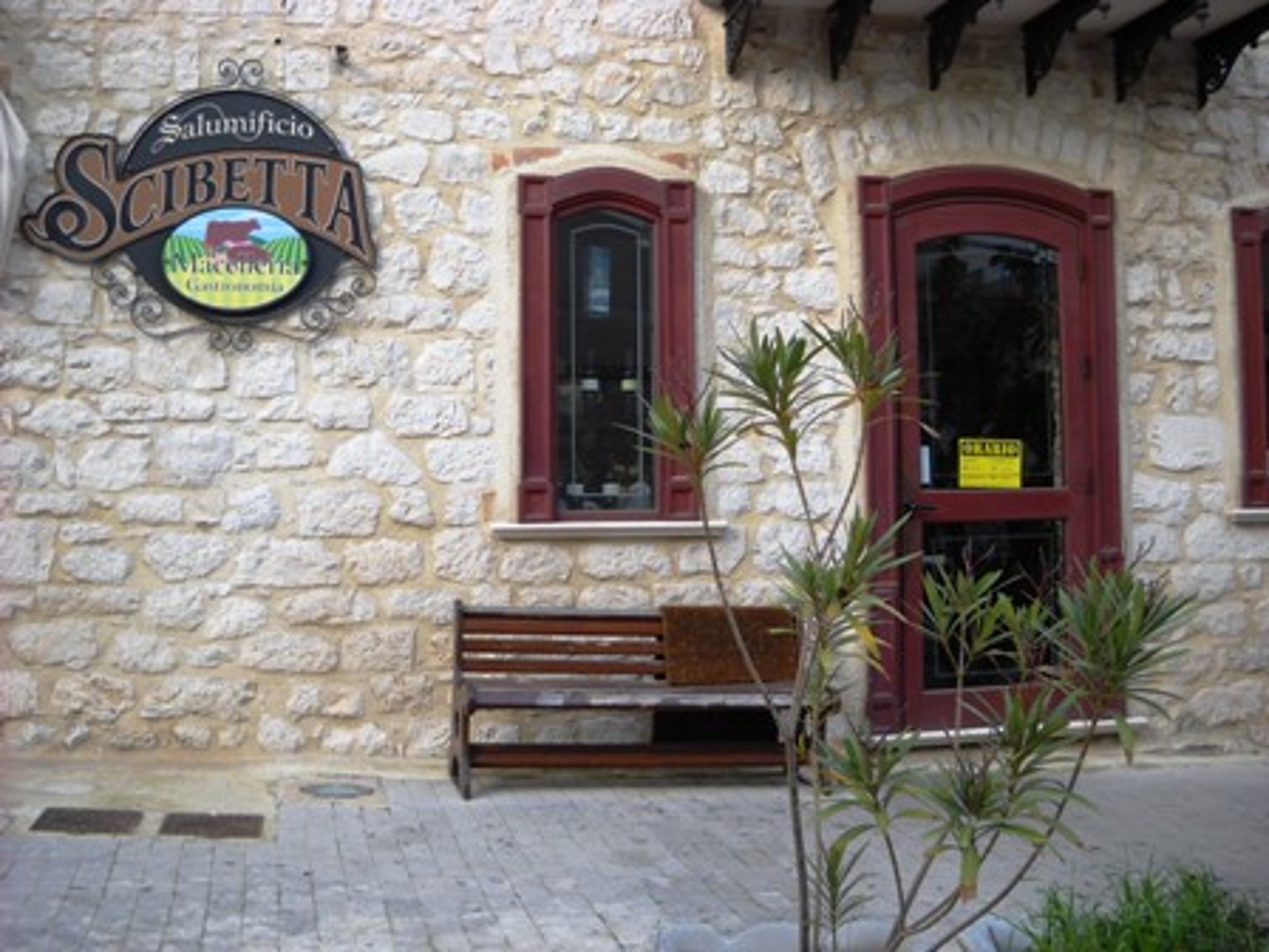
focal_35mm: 41
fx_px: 1503
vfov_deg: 35.1
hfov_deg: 45.8
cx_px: 634
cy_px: 476
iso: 124
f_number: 3.1
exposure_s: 1/60
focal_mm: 6.72
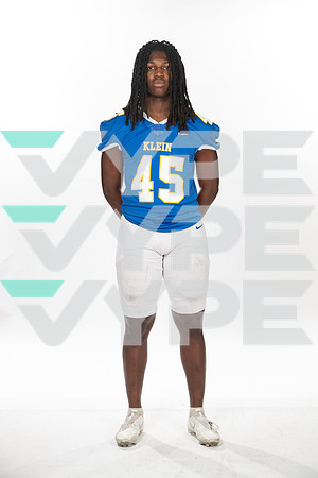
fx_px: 768
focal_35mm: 58
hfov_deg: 23.4
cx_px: 159
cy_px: 239
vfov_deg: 34.5
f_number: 7.1
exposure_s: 1/320
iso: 800
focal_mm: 58
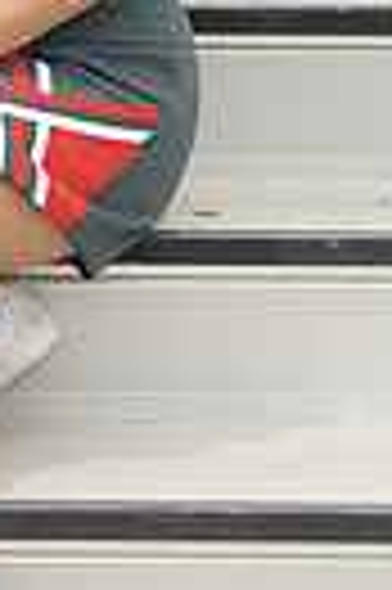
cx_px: -176
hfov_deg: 6.0
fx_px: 3717
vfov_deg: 9.0
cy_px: 0
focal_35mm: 227
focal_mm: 66
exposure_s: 1/1250
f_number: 5.6
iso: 800
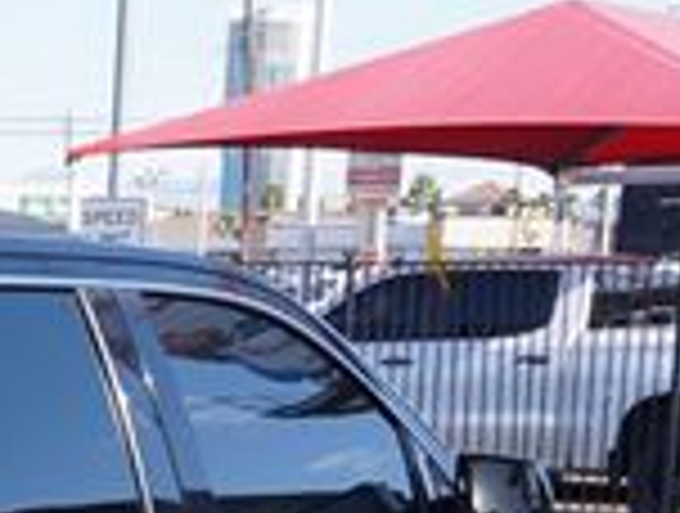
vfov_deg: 10.5
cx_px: -455
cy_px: 922
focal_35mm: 134
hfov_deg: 13.5
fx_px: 2639
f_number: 8
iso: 100
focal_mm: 22
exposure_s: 1/100
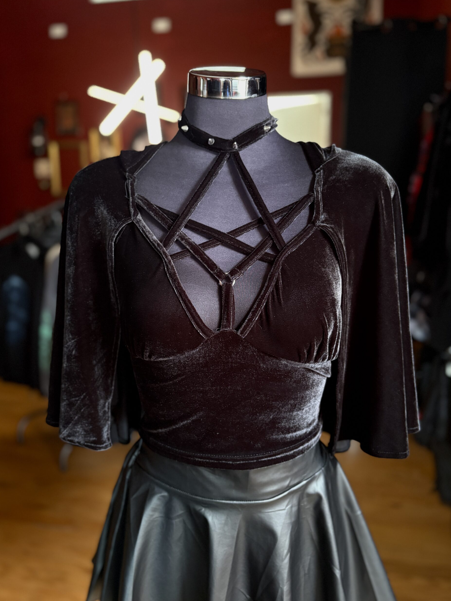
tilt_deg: -10.7
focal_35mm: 27
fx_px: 469
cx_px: 226
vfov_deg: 65.3
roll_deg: -0.2
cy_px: 302
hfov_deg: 51.4
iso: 500
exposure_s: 1/60
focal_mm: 5.96
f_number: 1.6
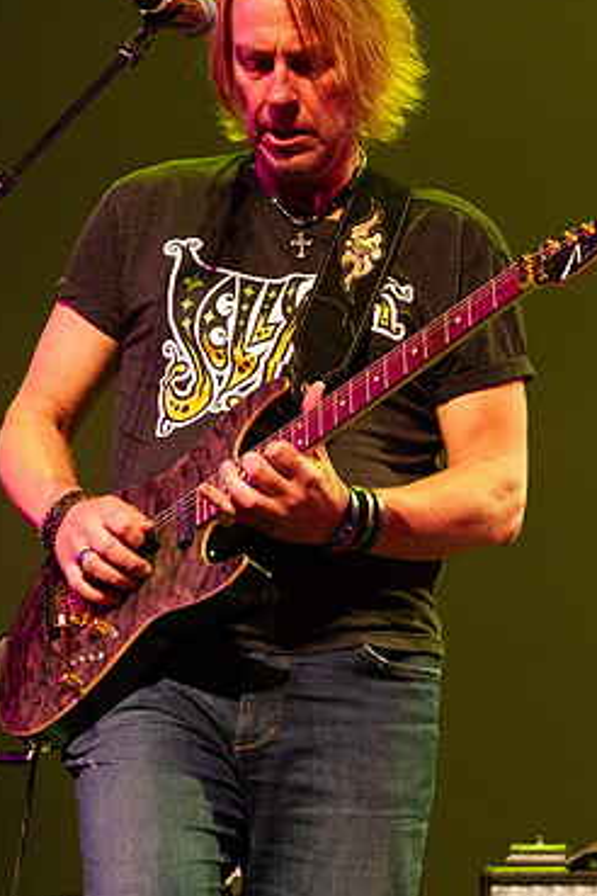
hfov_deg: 7.5
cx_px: 165
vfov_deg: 11.2
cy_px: 374
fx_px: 4552
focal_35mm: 183
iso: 8000
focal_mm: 100
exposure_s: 1/160
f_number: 7.1
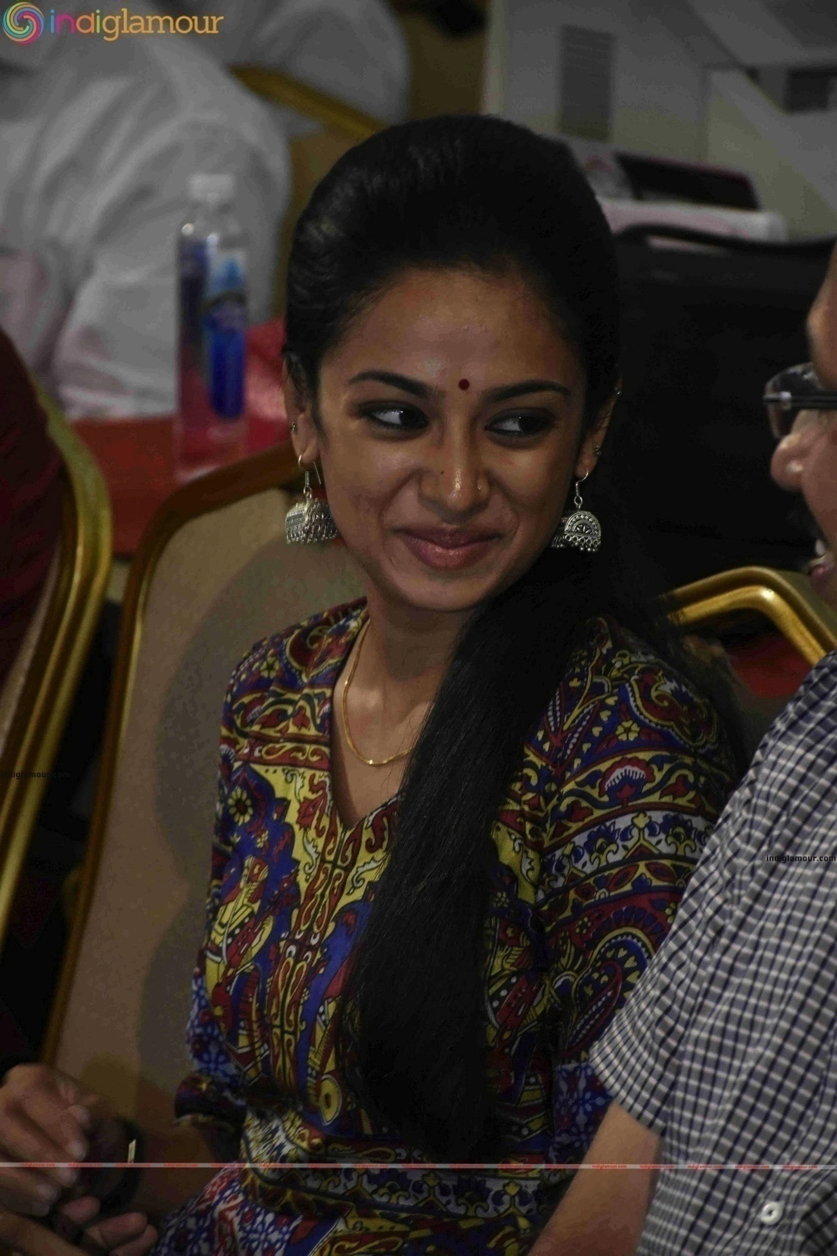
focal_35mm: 210
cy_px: 628
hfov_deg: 6.5
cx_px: 418
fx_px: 7323
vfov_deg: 9.8
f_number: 5.6
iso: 2000
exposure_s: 1/100
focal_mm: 140
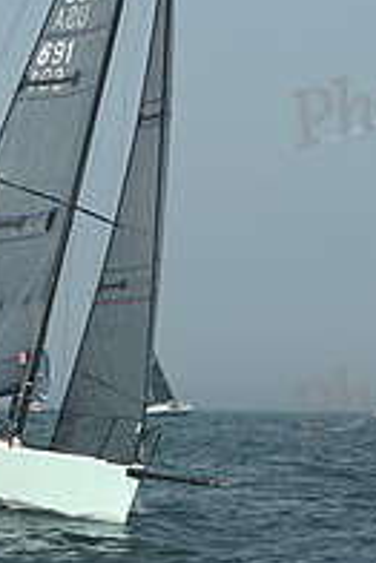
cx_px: 145
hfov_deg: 5.5
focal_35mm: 251
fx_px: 3925
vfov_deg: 8.1
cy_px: -34
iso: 320
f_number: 8
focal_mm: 85
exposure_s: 1/1250
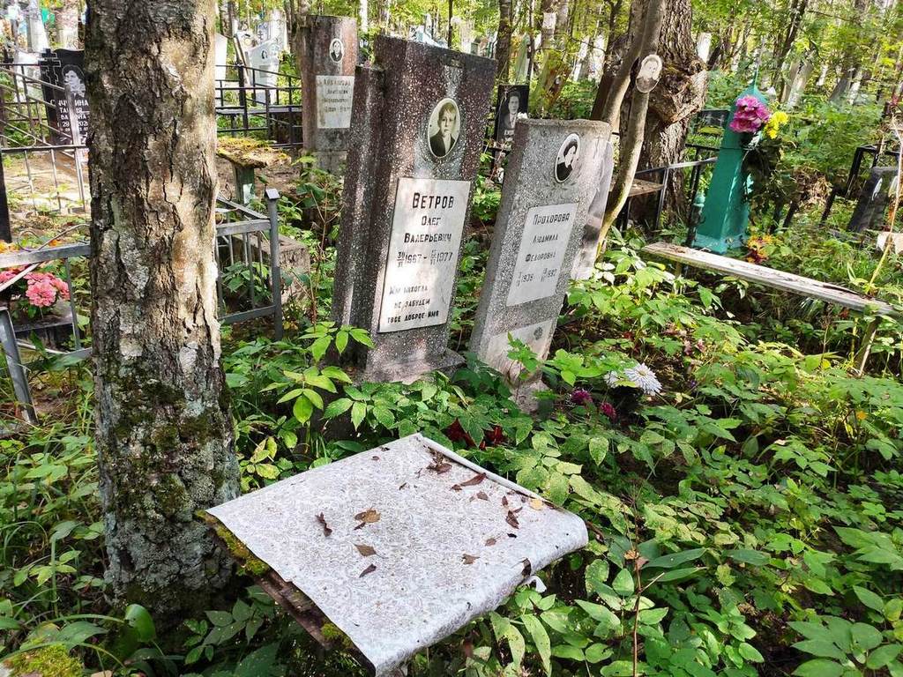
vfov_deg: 53.1
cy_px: 338
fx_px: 678
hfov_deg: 67.3
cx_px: 452
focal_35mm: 26
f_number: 1.75
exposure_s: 1/120
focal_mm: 4.77
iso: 189
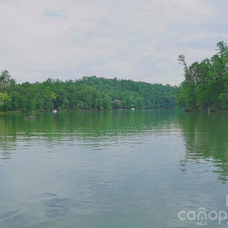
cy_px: 112
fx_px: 291
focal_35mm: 39
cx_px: 106
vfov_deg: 42.8
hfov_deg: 42.8
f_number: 4.5
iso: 125
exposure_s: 1/400
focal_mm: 30
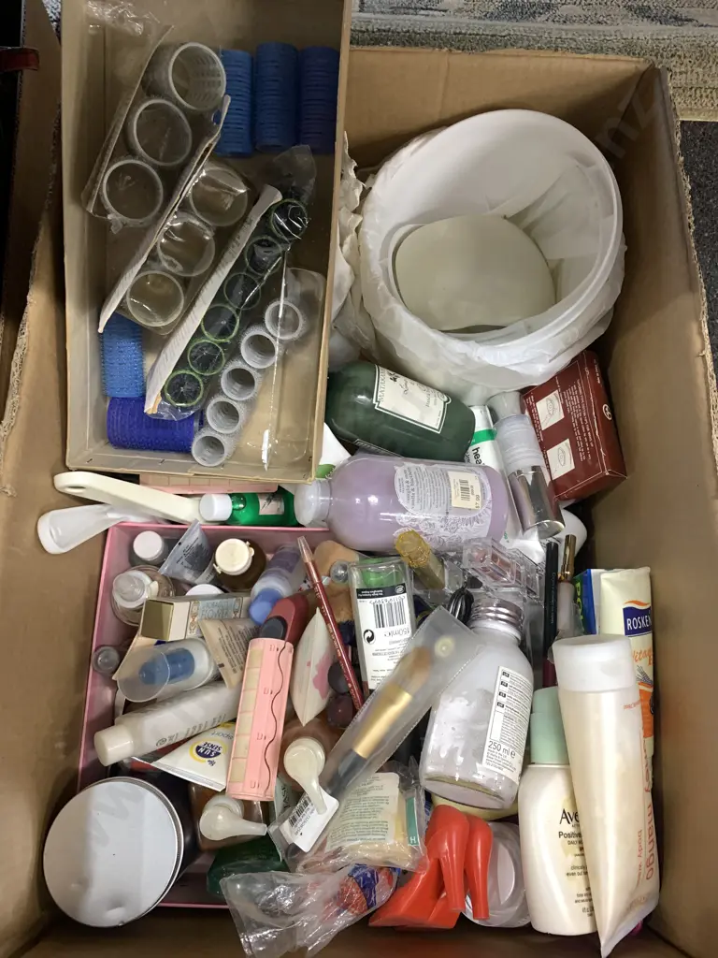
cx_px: 359
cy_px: 479
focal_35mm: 26
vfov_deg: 67.3
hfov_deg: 53.1
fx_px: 719
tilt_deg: -73.0
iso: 160
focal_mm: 4.25
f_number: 1.8
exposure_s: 1/50
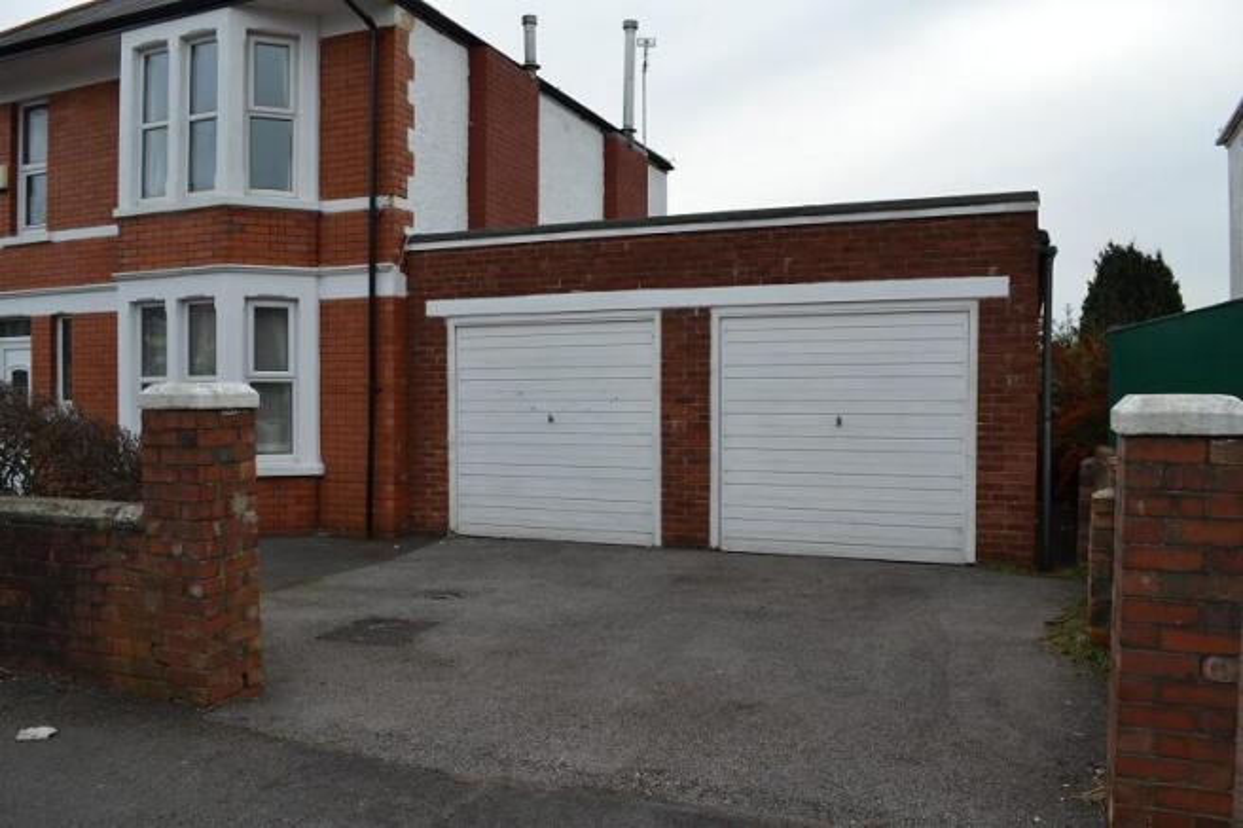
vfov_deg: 47.9
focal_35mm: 27
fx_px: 932
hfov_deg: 67.4
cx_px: 622
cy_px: 414
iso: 100
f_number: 7.1
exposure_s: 1/200
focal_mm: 18
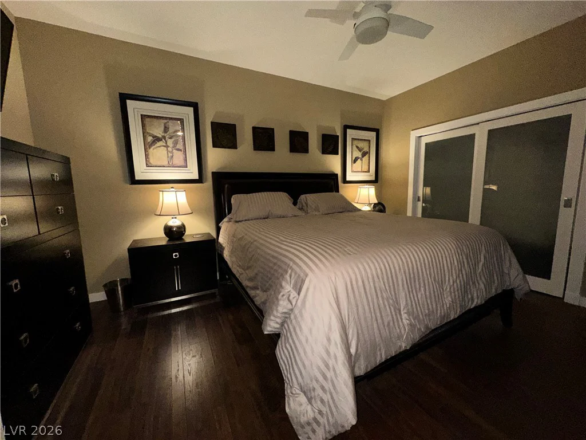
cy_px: 220
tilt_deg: -7.3
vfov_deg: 85.7
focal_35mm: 14
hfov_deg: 102.1
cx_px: 293
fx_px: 237
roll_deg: +0.6
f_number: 2.2
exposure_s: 1/60
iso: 160
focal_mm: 2.22
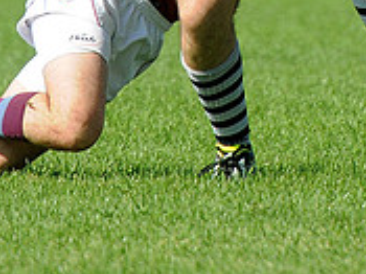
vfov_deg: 1.2
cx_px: 230
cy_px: -122
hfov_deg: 1.5
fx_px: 13609
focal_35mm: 1288
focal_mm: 270
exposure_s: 1/1000
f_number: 4
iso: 320
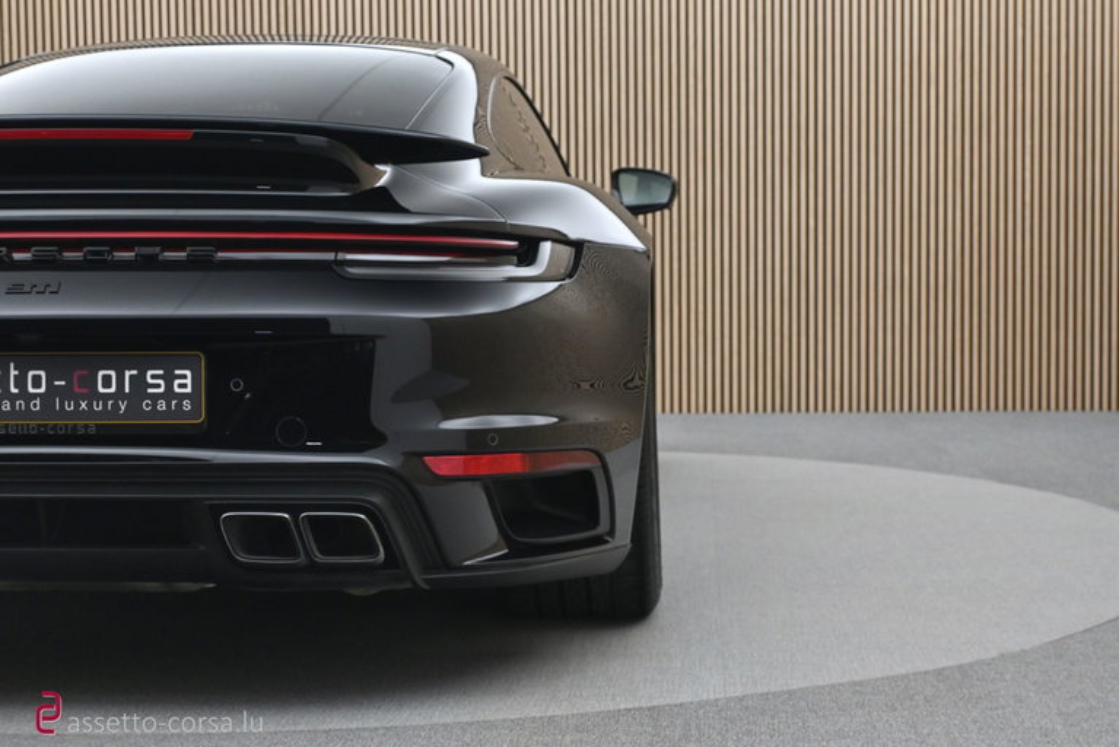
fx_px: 1819
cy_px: 374
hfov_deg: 34.2
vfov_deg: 23.2
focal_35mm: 58
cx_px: 560
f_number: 5.6
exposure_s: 1/60
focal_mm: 39
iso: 1400
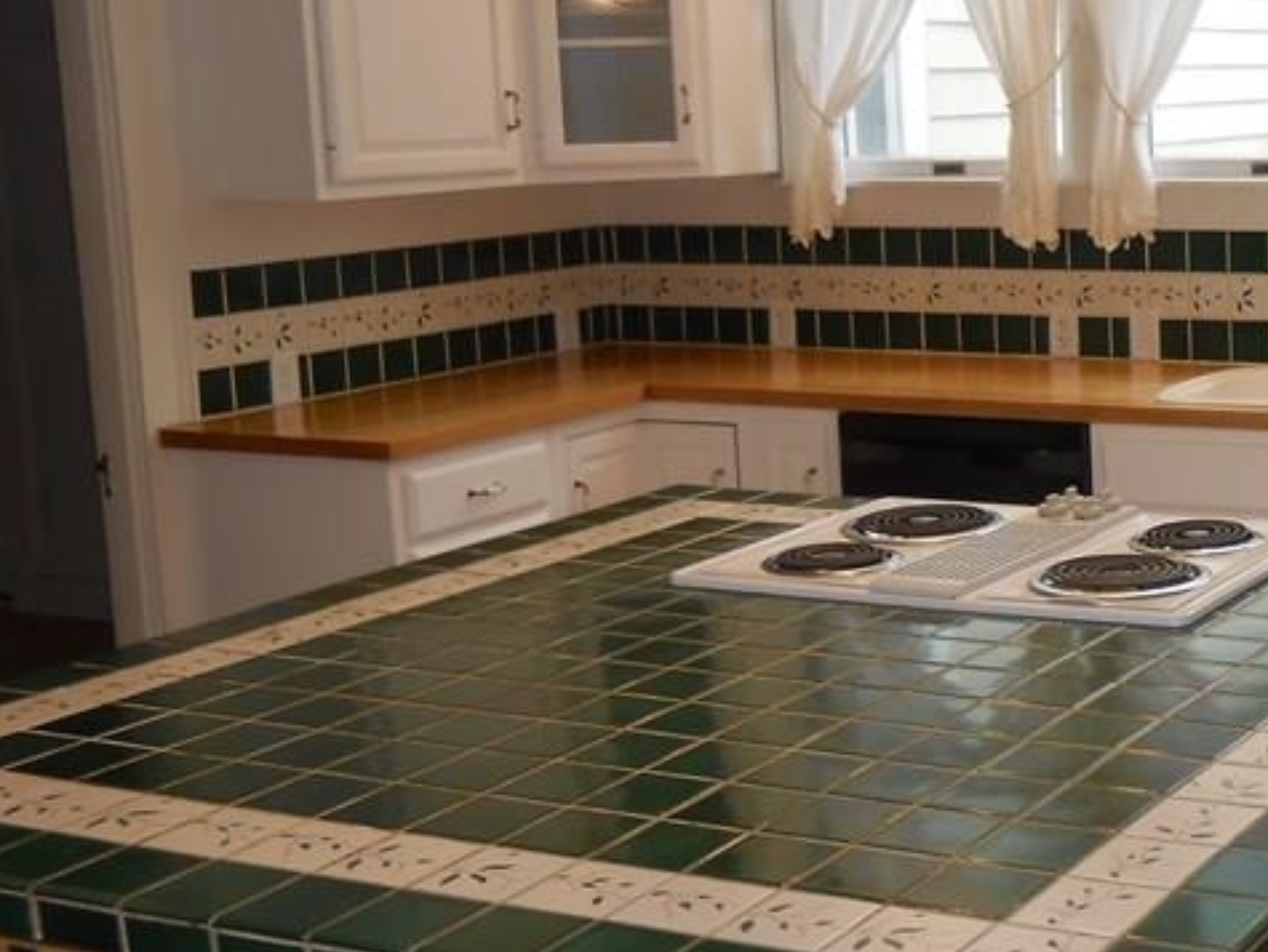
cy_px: 381
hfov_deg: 31.8
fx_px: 2053
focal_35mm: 56
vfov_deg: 26.1
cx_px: 1255
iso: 100
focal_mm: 4.6
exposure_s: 1/30
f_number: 3.5
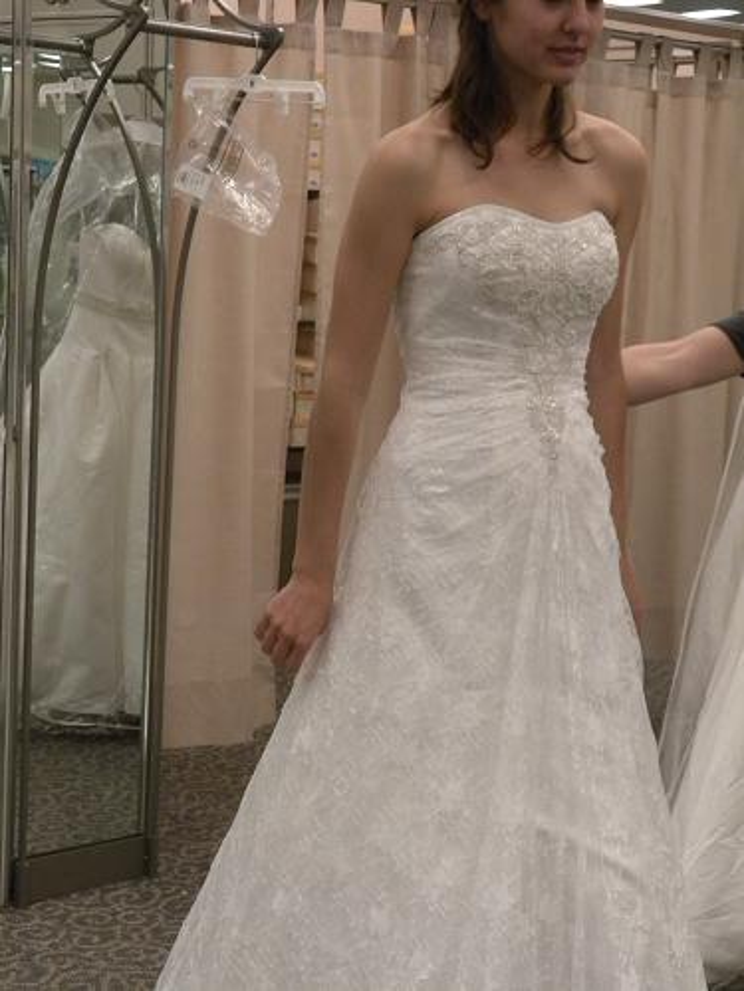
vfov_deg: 27.0
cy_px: 496
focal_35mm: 72
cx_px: 372
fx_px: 2063
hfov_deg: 20.4
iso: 400
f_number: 5
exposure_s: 1/55
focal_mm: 12.7
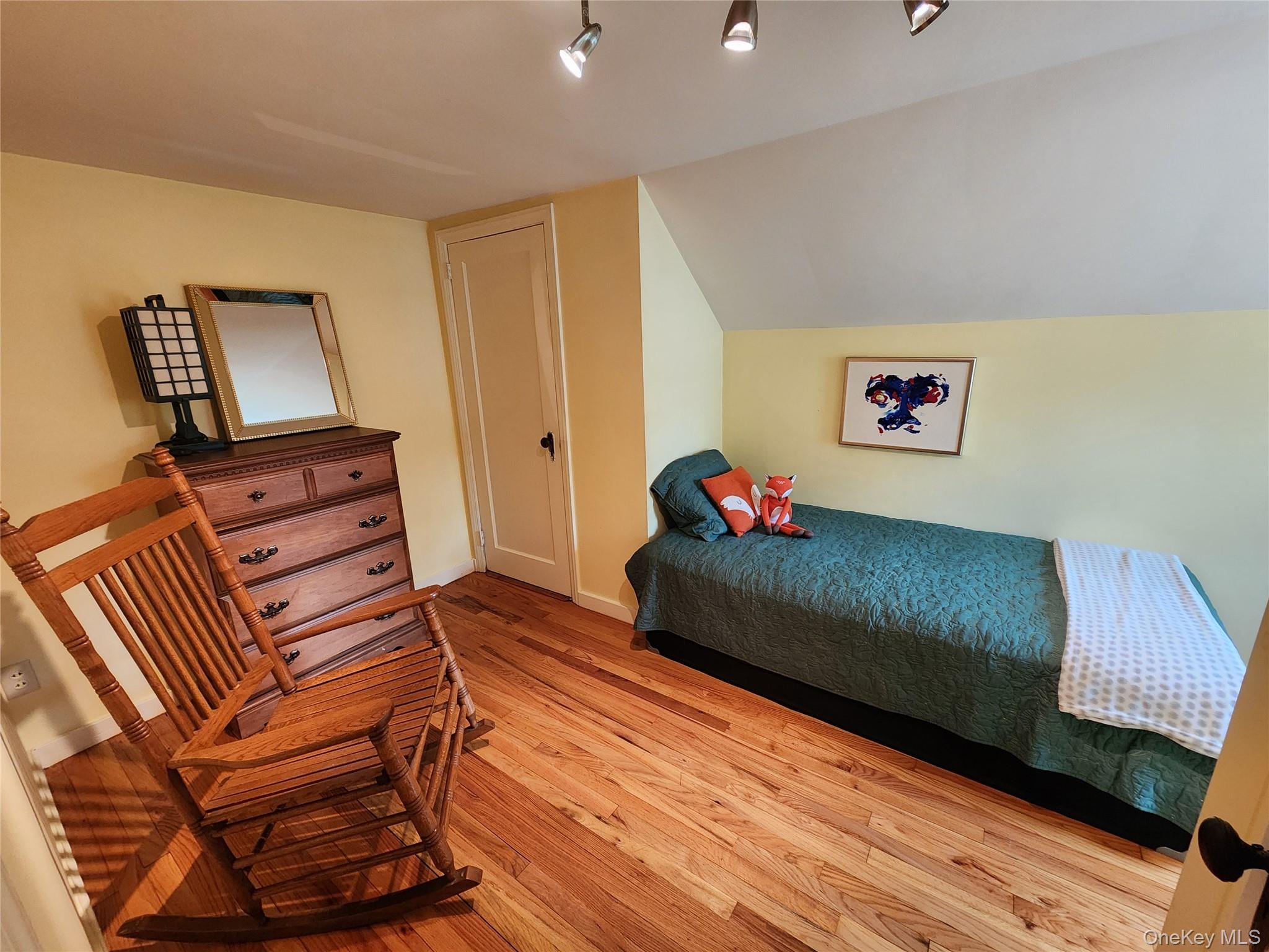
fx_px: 477
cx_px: 634
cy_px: 476
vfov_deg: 89.9
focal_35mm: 13
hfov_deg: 106.2
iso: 400
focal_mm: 2.2
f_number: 2.2
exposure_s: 1/40
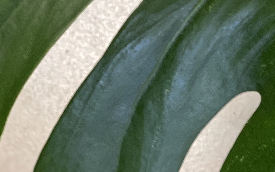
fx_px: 1222
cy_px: 48
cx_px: 236
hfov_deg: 12.8
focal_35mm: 163
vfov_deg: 8.0
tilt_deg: -79.2
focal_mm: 6
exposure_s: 1/50
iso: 160
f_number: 2
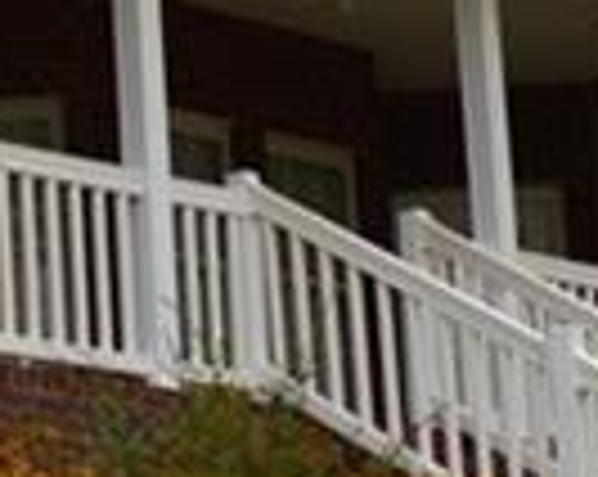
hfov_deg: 9.7
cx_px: -238
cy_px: 198
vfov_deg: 7.9
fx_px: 3446
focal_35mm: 195
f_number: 5
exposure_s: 1/200
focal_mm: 18
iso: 100
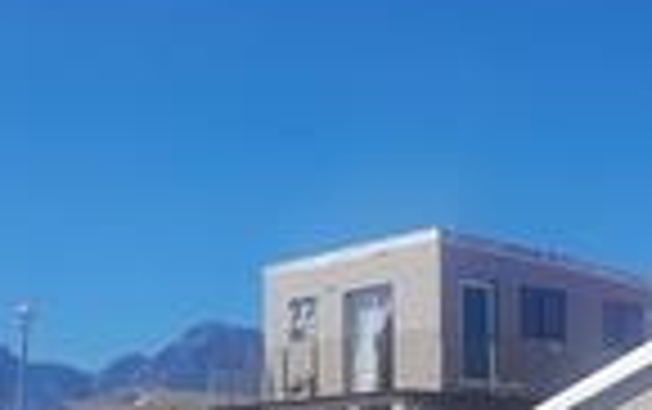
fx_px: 1352
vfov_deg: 16.2
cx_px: 782
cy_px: 541
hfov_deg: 24.5
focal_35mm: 76
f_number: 1.8
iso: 40
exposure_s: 1/557
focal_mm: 3.98
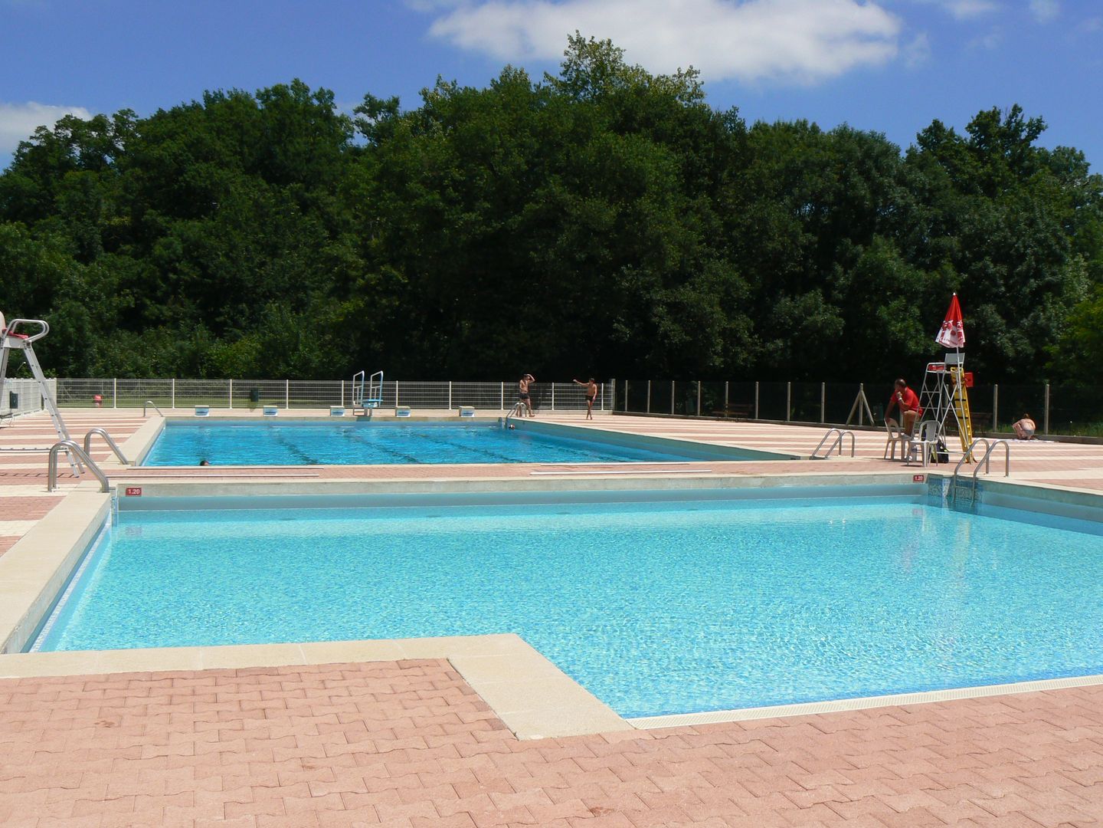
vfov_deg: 39.7
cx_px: 552
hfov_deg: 51.4
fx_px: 1147
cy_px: 414
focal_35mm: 36
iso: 80
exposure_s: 1/500
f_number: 8
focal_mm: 6
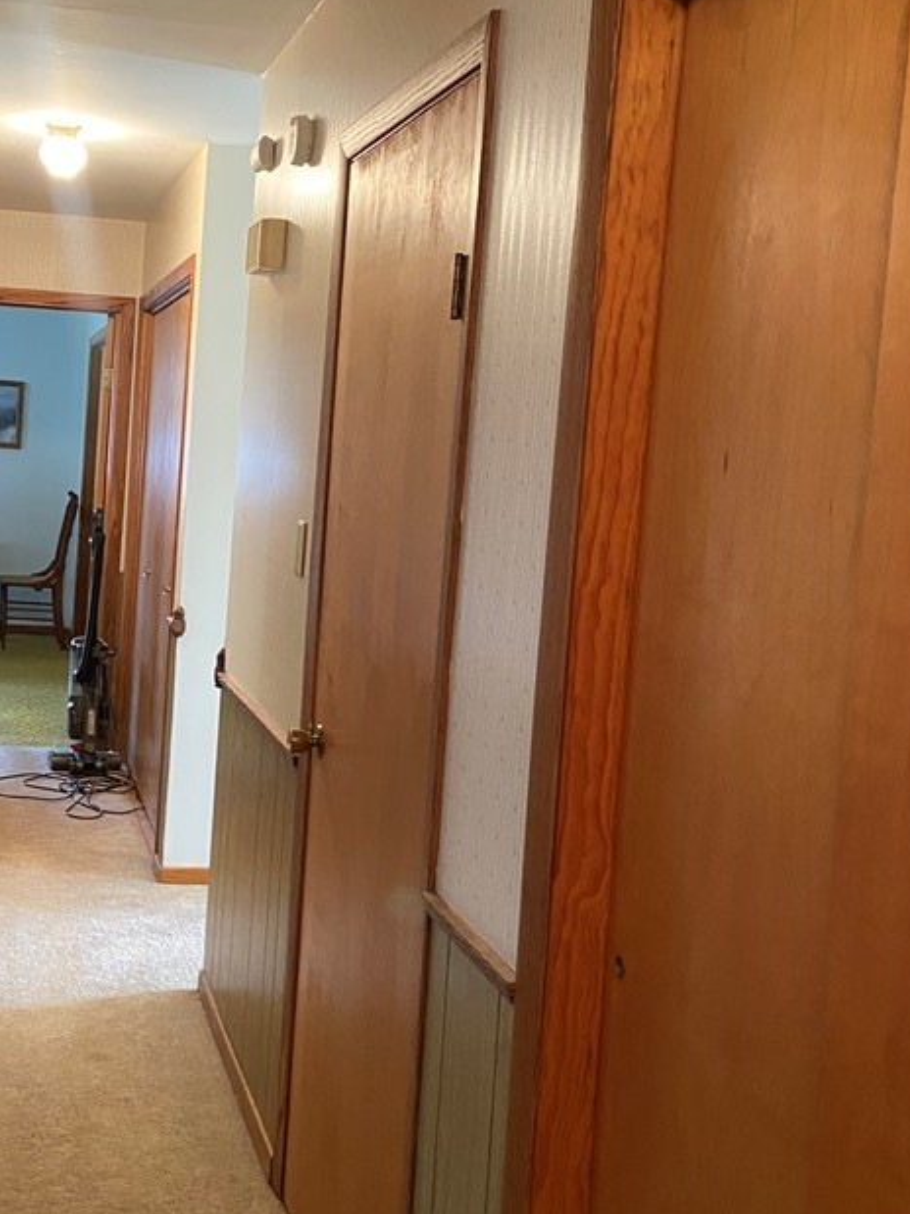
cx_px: 249
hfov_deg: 33.1
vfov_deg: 43.8
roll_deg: -3.4
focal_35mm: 43
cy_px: 541
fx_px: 1508
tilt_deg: -2.2
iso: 500
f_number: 1.8
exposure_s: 1/60
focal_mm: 4.25
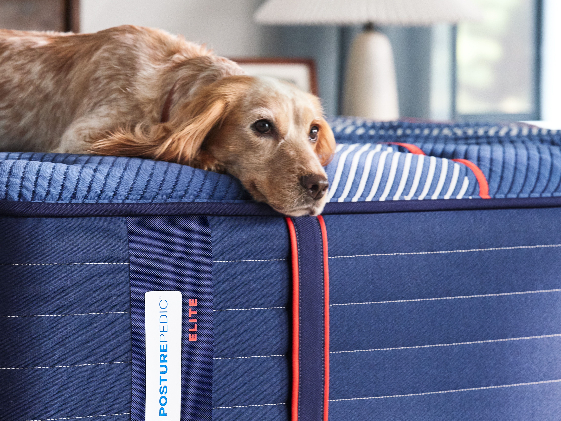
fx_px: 2544
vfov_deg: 9.4
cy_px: 267
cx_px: 113
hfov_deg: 12.5
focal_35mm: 157
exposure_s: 1/40
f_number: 5.6
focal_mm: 110
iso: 1600
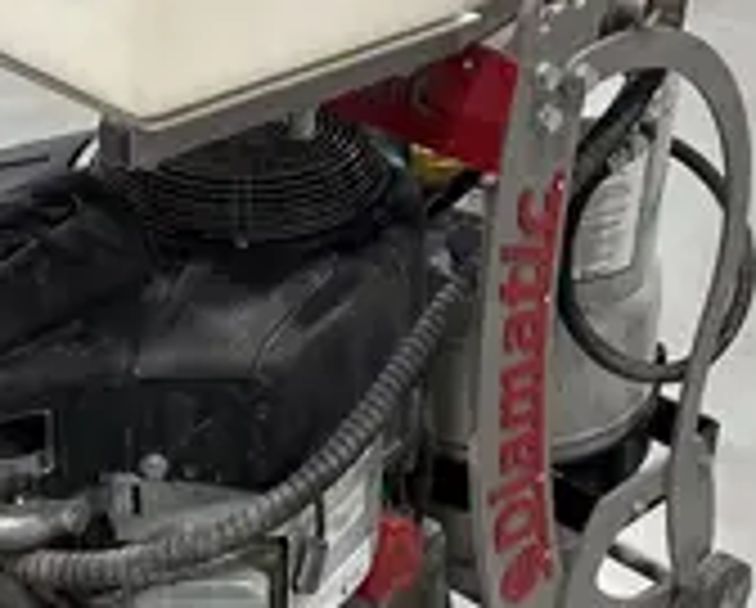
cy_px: 367
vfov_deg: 18.5
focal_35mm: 83
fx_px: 1860
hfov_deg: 22.9
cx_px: 261
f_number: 1.6
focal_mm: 5.96
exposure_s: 1/81
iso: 125
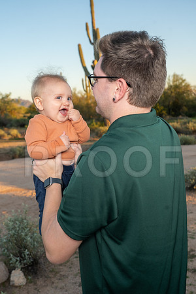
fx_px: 302
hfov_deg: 35.9
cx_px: 98
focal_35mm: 37
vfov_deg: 51.9
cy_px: 147
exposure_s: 1/160
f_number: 6.3
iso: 100
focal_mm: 37
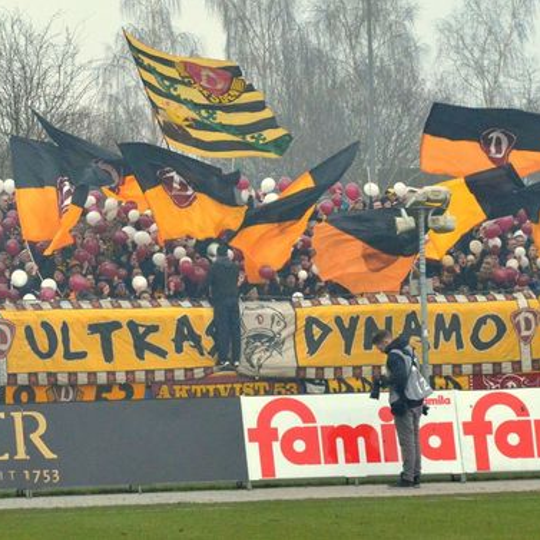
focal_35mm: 216
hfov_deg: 8.1
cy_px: 269
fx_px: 3812
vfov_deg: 8.1
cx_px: 347
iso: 5000
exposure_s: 1/2500
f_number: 9
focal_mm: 112
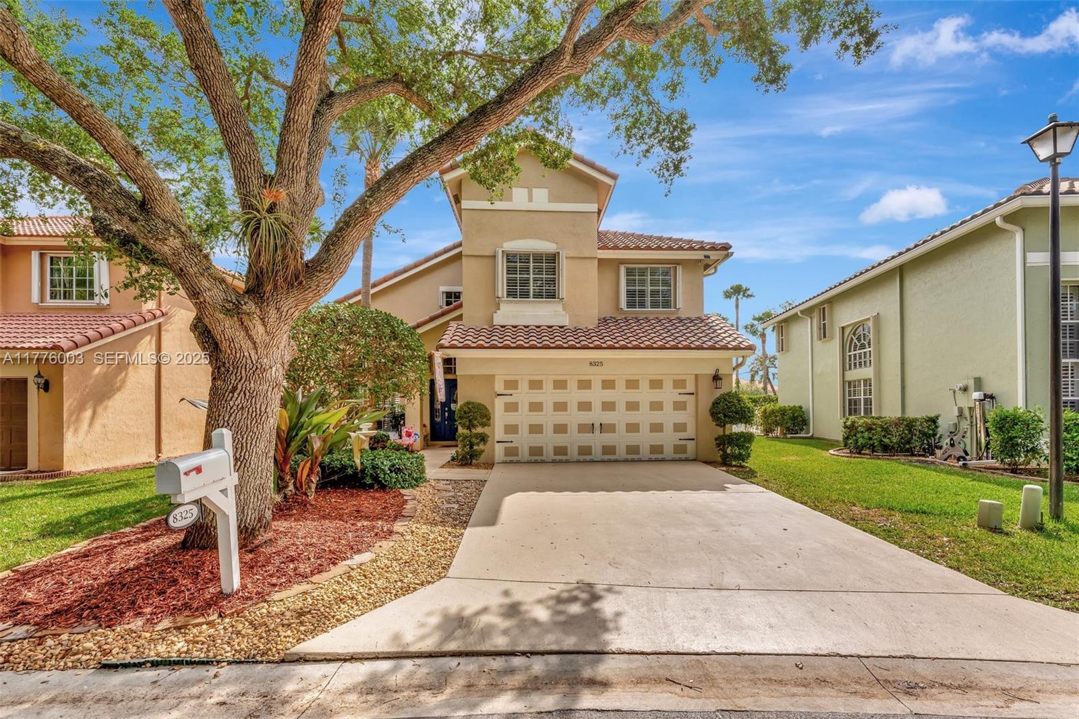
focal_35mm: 15
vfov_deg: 75.8
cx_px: 540
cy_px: 360
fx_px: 461
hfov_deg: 98.9
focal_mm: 15.4
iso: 400
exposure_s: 1/400
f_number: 8
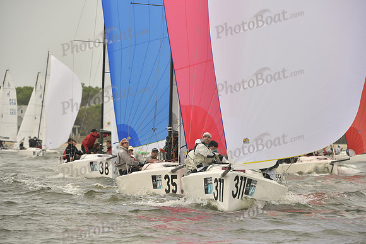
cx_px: 183
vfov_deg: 4.7
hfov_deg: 7.1
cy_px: 122
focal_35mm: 290
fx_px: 2949
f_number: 8
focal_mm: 290
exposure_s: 1/1000
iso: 320
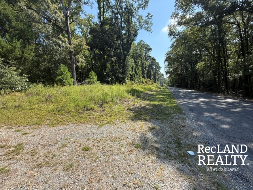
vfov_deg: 85.7
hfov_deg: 102.1
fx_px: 102
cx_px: 126
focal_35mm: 14
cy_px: 95
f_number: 2.2
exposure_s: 1/1087
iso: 64
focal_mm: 2.22
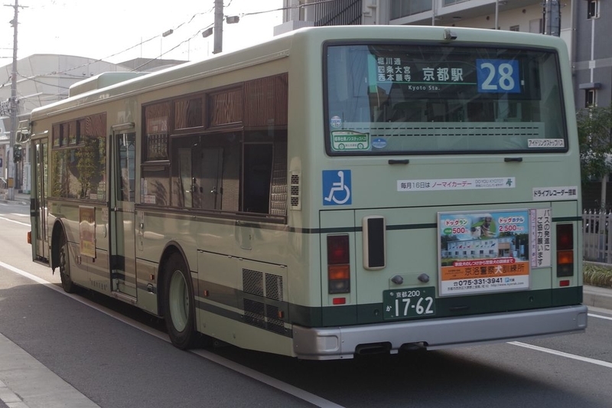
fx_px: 663
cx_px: 306
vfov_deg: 34.2
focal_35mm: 39
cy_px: 204
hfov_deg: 49.6
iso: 200
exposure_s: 1/400
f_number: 4.5
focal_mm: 26.25
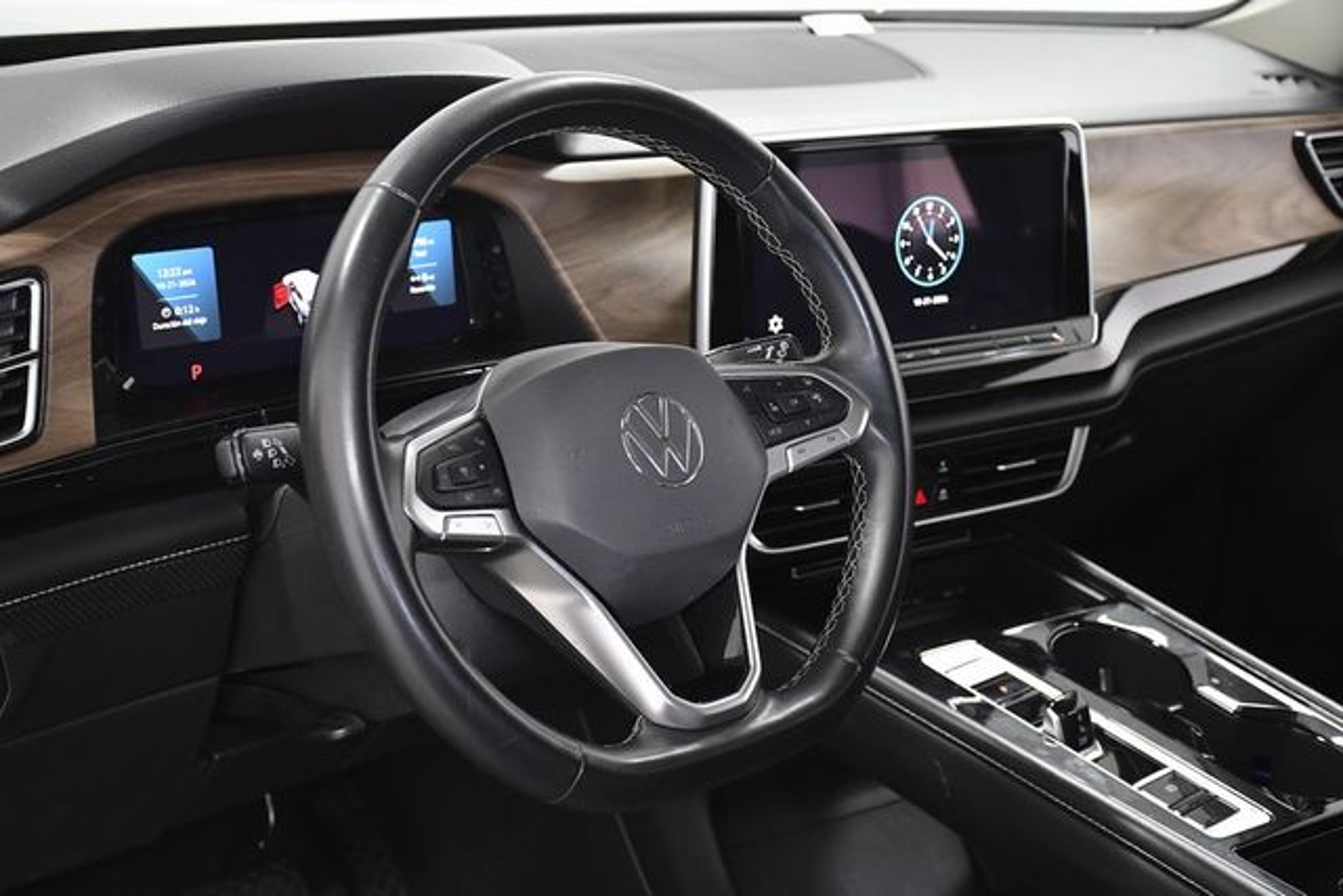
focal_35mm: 52
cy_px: 448
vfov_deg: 26.0
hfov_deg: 38.2
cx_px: 672
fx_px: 1940
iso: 2500
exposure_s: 1/200
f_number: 4.5
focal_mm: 35
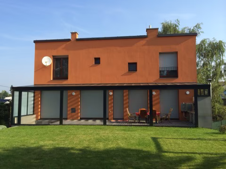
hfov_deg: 60.0
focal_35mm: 30
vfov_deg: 46.8
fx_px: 196
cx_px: 113
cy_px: 84
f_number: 2.2
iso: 32
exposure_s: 1/1368
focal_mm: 4.12
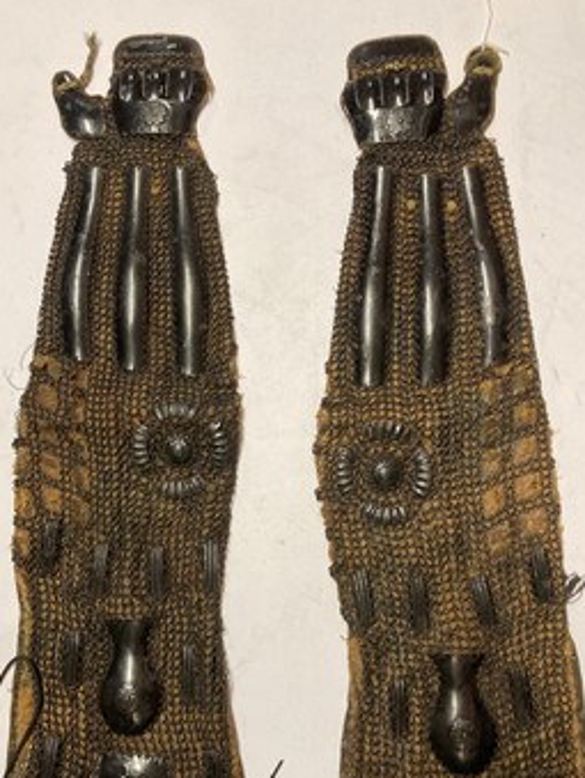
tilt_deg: -80.4
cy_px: 443
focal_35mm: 33
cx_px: 262
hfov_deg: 43.0
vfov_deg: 55.1
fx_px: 742
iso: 100
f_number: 1.8
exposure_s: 1/50
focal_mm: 3.99
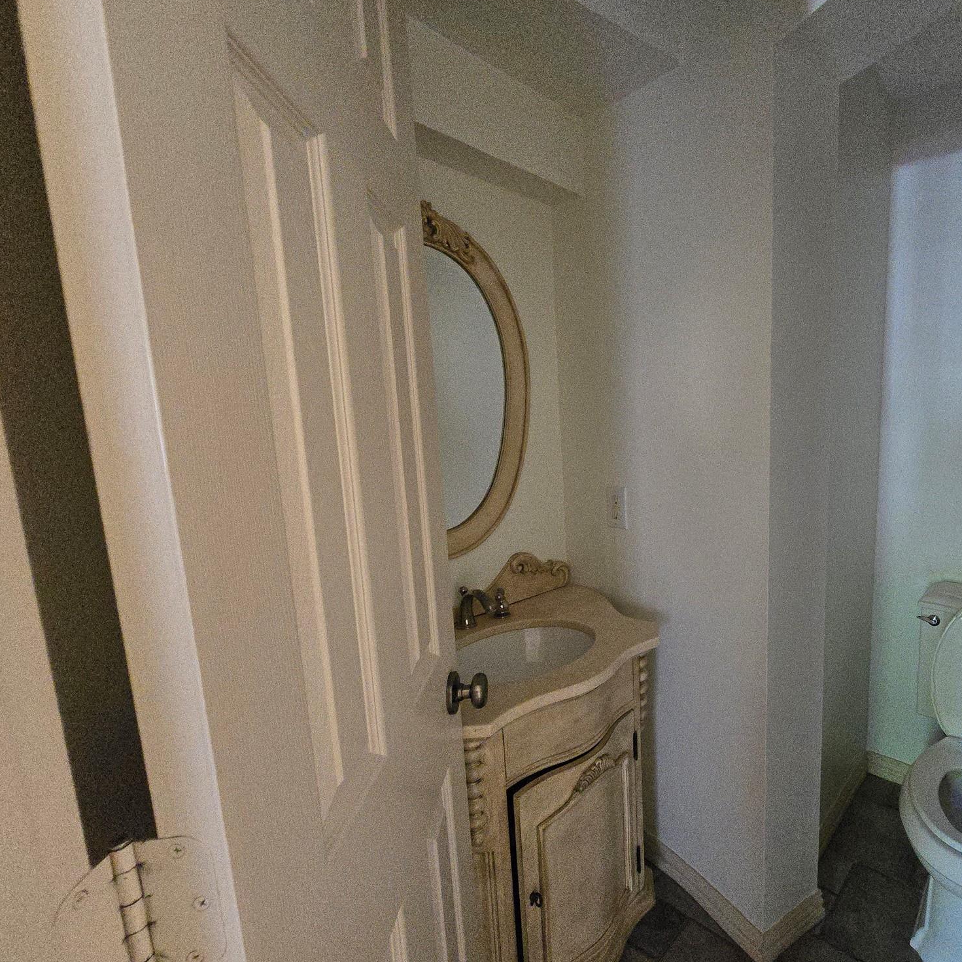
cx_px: 647
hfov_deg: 84.2
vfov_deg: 87.4
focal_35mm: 16
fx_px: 503
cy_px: 492
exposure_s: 1/60
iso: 1600
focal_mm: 2.2
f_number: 2.2
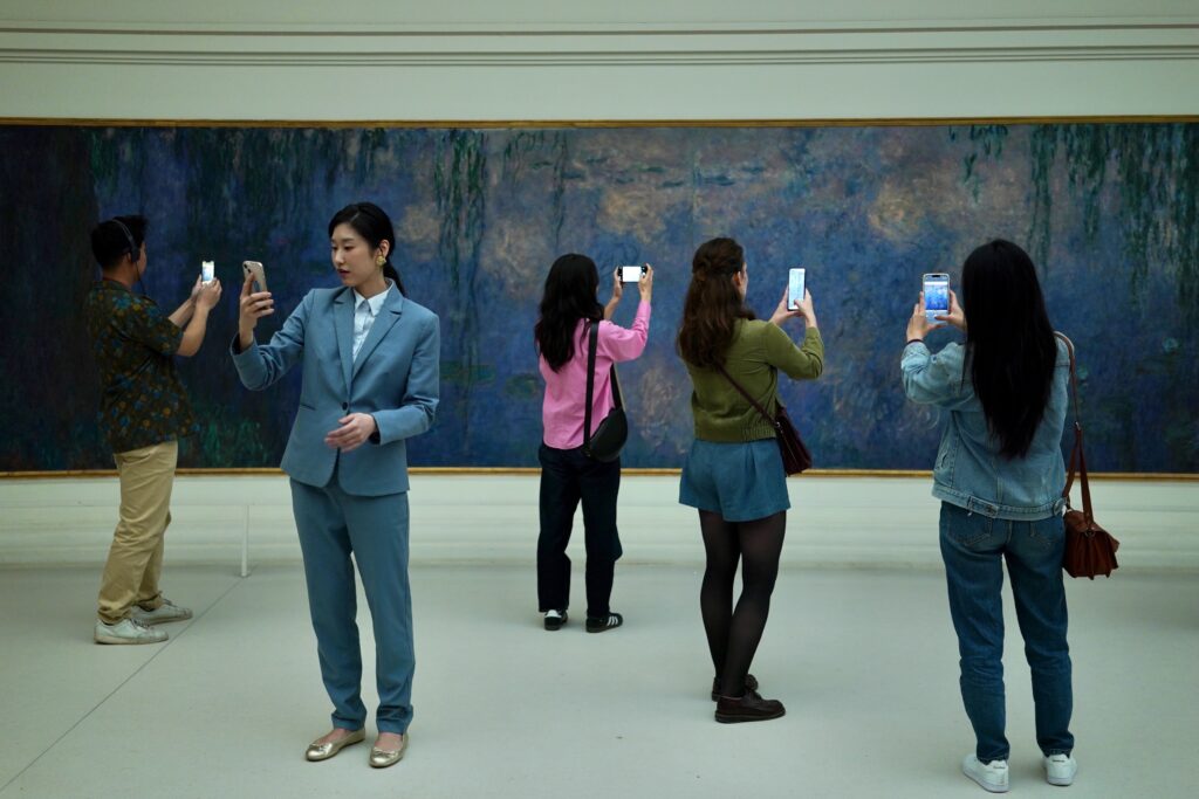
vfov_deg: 37.9
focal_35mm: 35
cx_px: 600
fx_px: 1166
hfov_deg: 54.4
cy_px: 400
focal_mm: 35
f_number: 2.8
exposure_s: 1/250
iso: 800
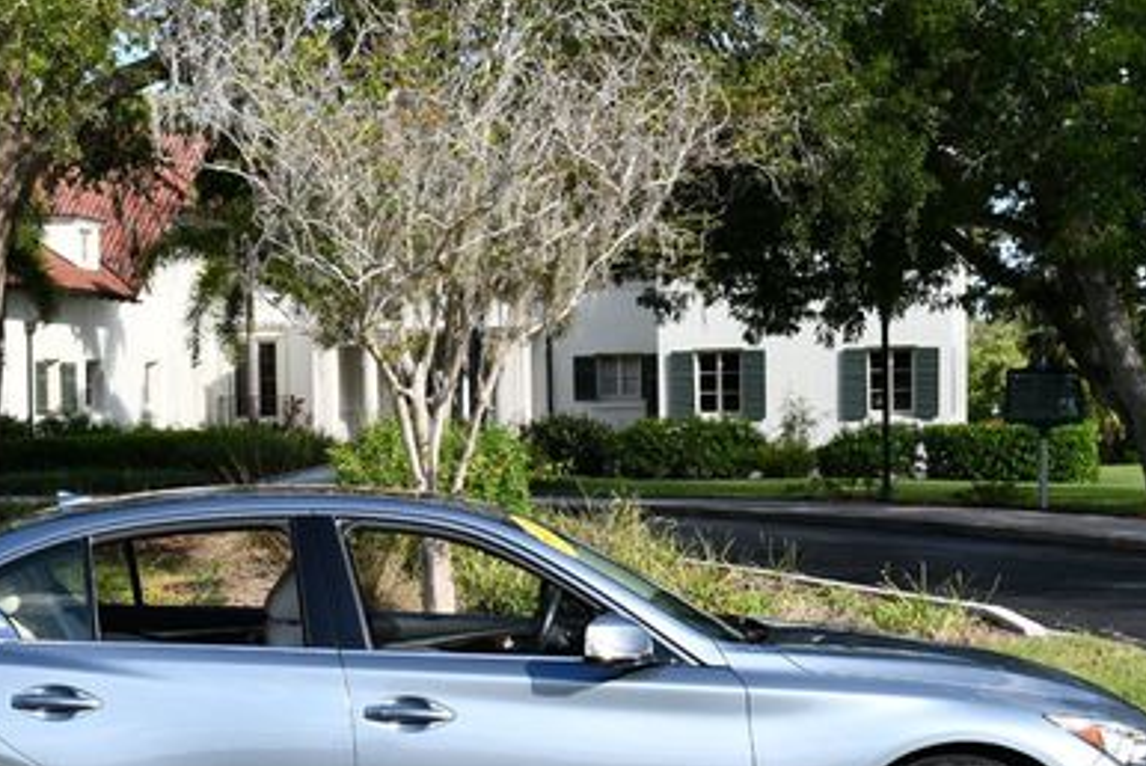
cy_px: 531
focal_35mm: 73
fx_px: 2326
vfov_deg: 18.6
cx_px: 401
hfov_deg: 27.5
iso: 140
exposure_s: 1/250
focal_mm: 22
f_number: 8
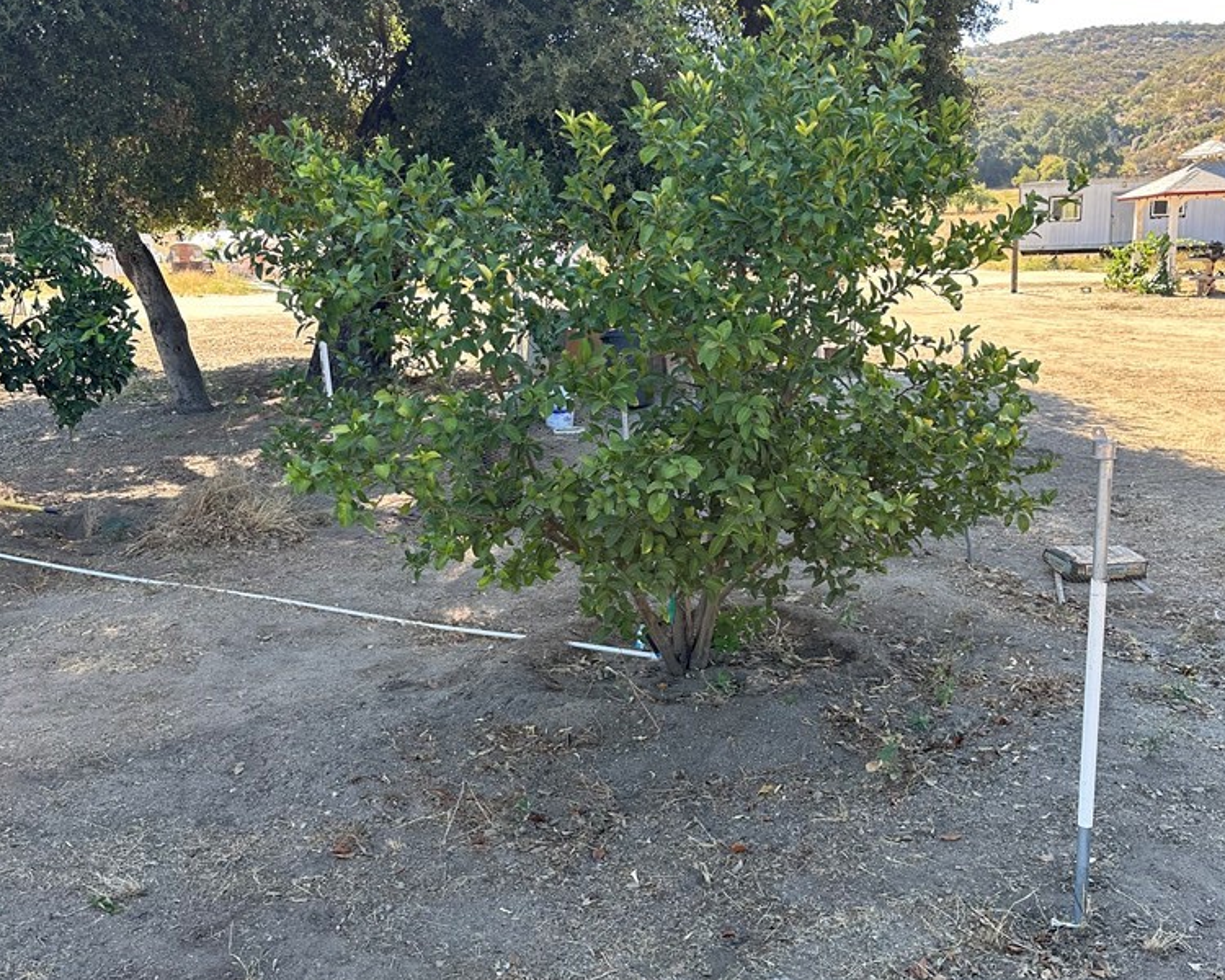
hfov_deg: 55.7
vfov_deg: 45.8
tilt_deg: -12.8
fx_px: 1160
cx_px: 614
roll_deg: +3.9
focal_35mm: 32
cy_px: 528
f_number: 1.78
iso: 80
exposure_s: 1/469
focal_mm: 6.86
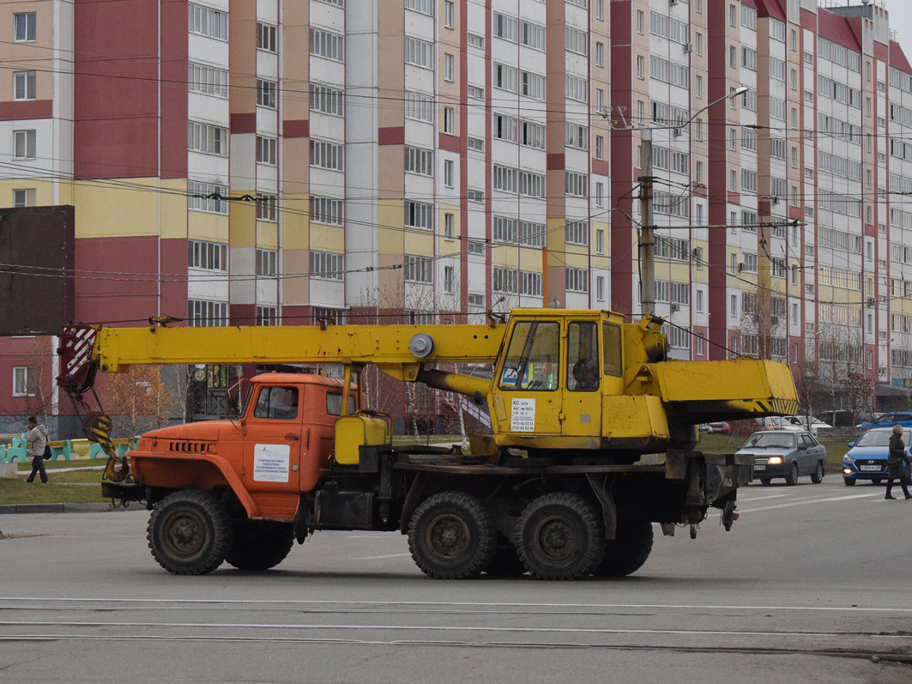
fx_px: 2359
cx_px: 405
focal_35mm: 90
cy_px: 342
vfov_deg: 16.5
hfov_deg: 21.9
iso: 1600
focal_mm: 55
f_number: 5.6
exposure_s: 1/800
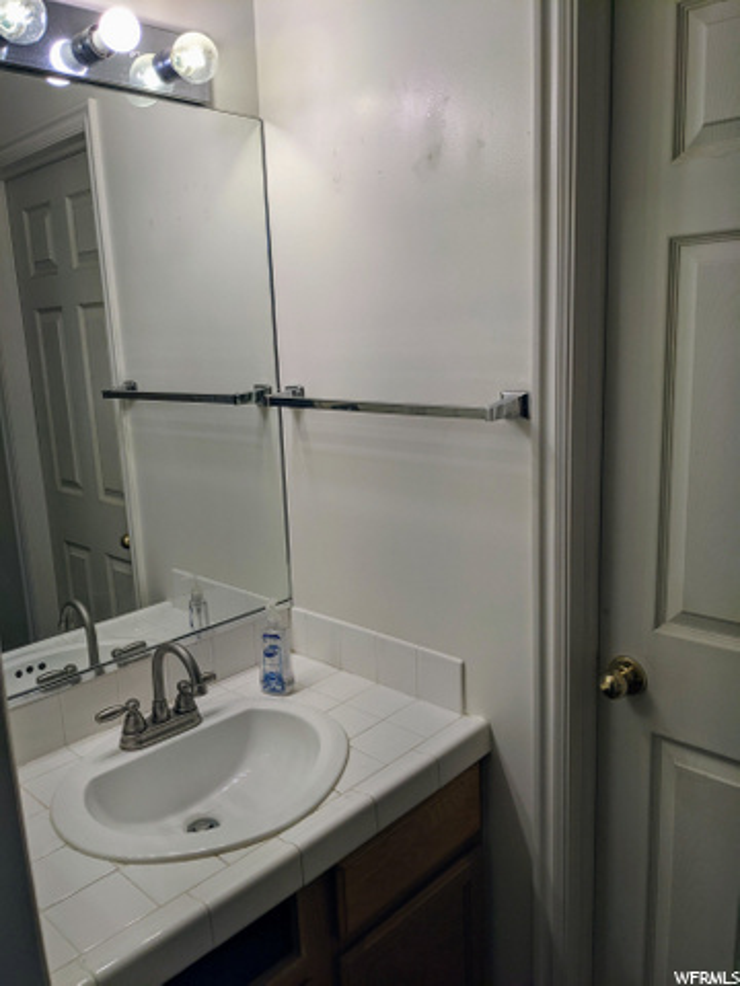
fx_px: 770
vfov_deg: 65.3
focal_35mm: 27
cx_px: 370
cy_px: 493
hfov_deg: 51.4
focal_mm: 4.38
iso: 58
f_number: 1.73
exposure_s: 1/185
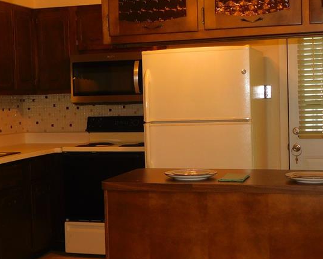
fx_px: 641
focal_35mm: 67
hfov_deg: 28.3
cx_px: 156
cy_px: 127
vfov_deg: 22.8
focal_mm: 6.3
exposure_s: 1/30
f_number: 3.5
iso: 200
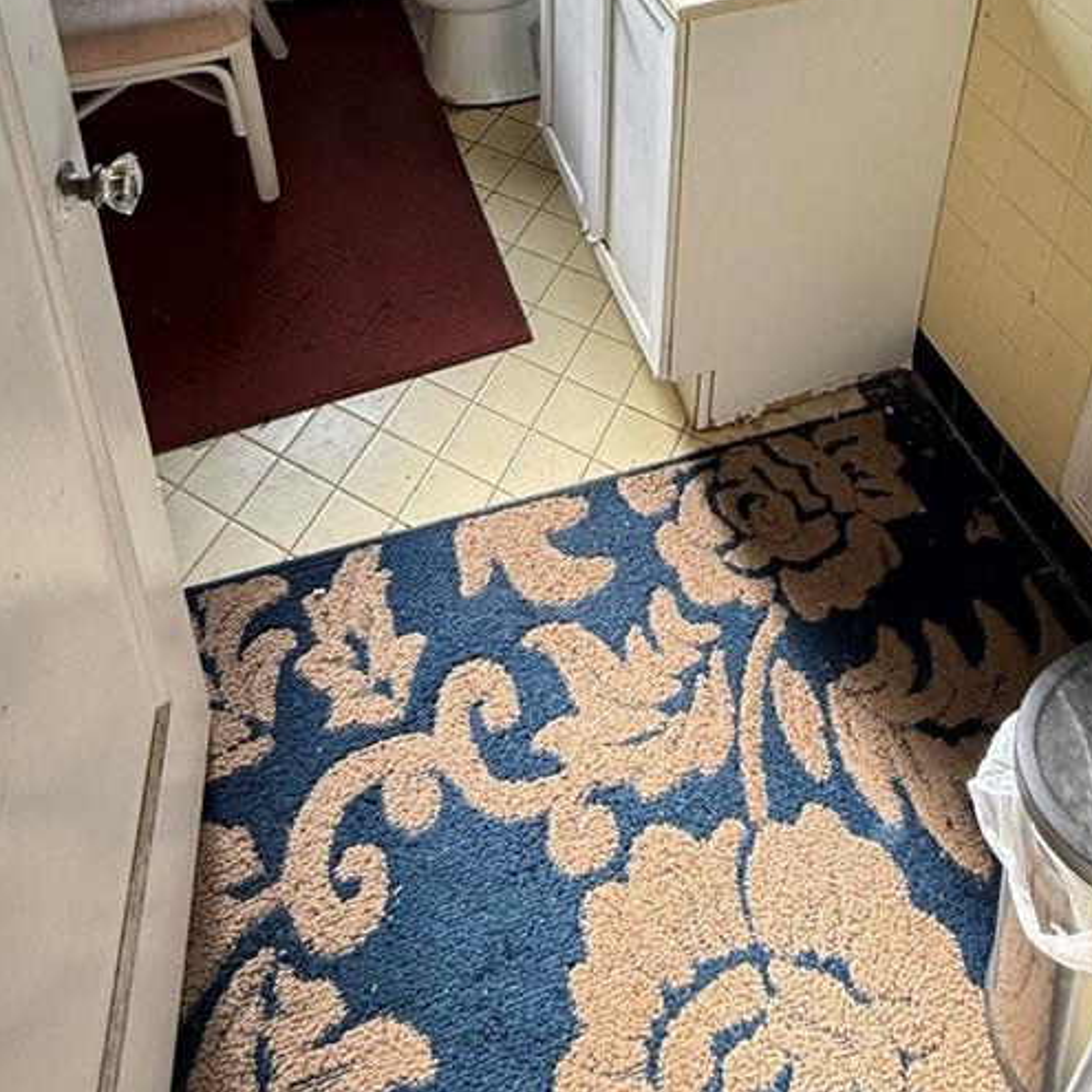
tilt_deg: -22.4
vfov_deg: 41.0
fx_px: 1071
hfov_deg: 54.0
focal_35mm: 30
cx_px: 563
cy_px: -159
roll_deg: -0.2
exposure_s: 1/104
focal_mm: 2.22
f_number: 2.2
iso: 40
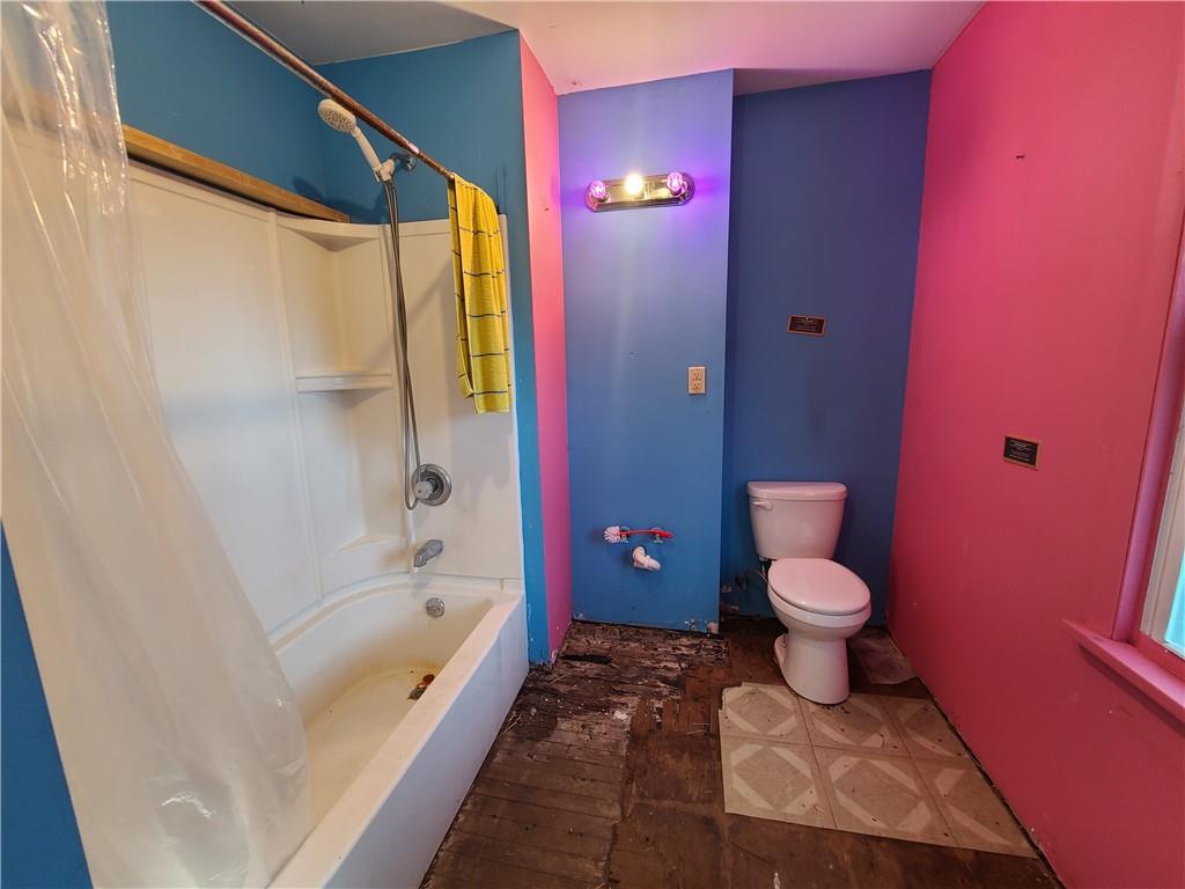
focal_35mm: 13
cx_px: 592
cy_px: 444
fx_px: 445
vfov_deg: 89.9
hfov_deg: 106.2
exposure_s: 1/60
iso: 160
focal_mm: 2.2
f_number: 2.2
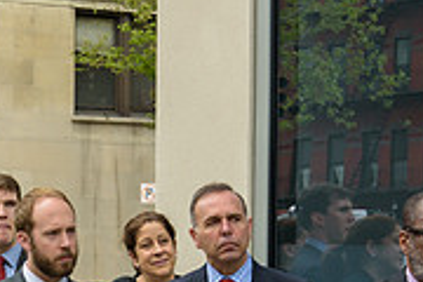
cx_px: -66
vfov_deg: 8.7
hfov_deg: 13.0
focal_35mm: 155
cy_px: 351
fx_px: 1821
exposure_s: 1/250
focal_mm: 48
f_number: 5
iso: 200
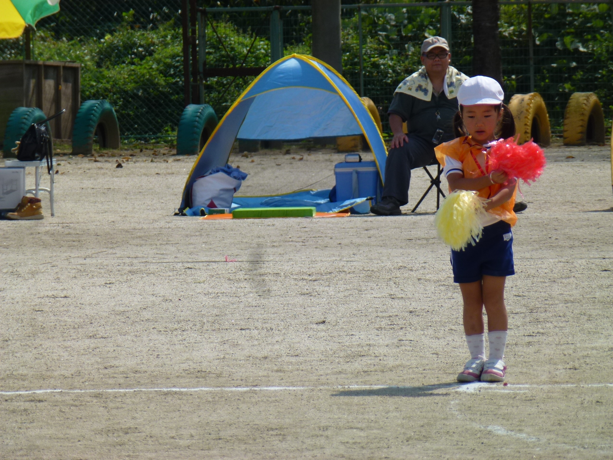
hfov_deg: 5.2
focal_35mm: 384
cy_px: 230
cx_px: 306
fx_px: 6800
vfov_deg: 3.9
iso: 100
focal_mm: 68.8
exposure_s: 1/800
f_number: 5.9
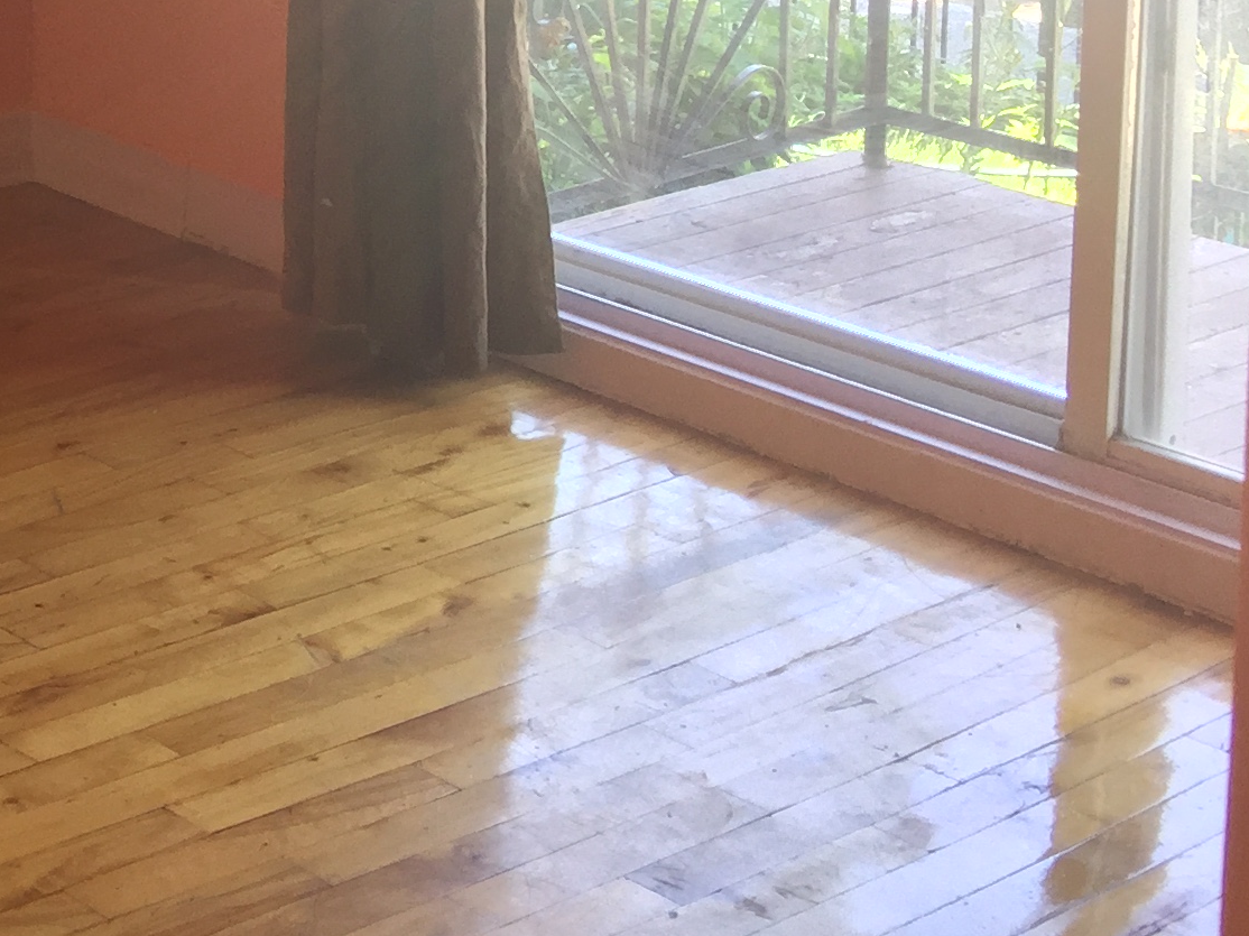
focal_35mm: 85
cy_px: -408
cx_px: -487
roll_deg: -0.2
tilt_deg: -5.9
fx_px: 3066
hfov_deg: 20.5
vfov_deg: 16.1
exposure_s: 1/40
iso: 32
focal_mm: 4.15
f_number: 2.2
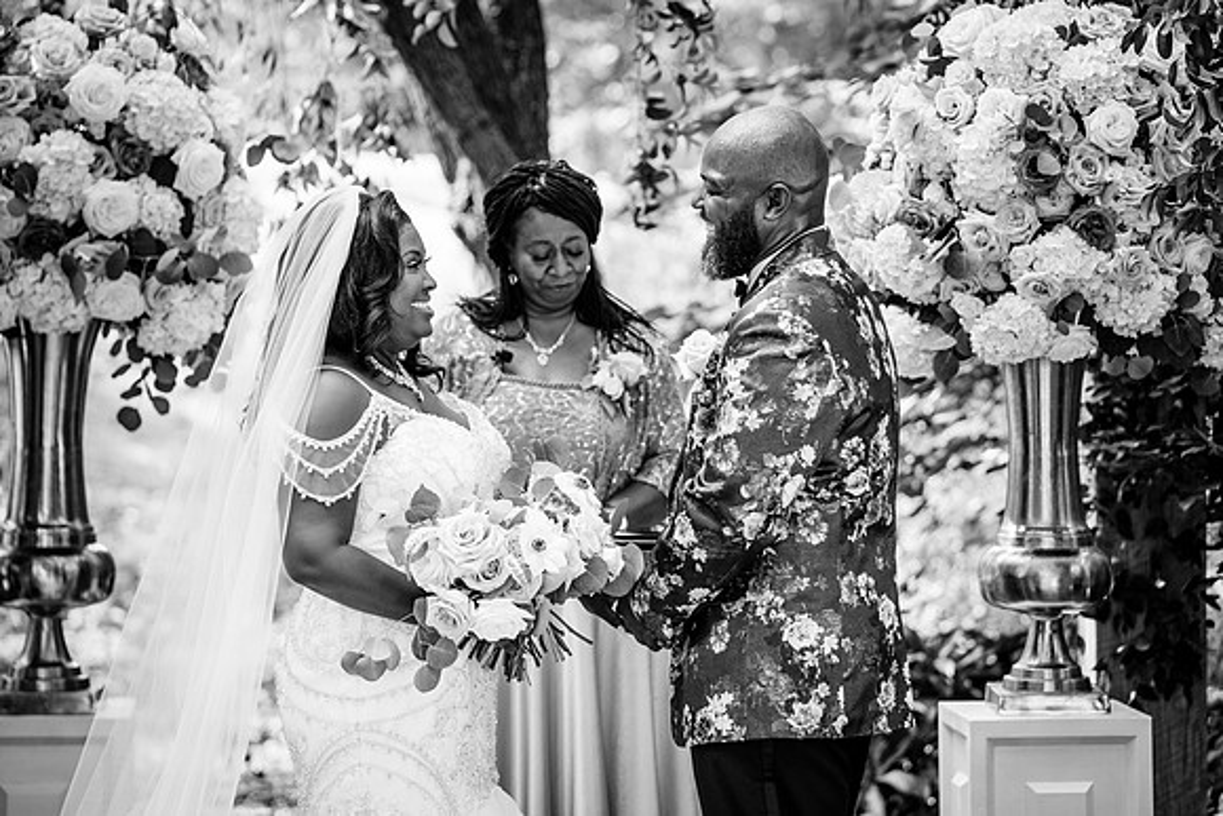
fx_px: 4775
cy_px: 401
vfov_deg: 9.8
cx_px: 625
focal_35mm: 141
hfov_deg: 14.6
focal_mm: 137
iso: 400
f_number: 4
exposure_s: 1/200
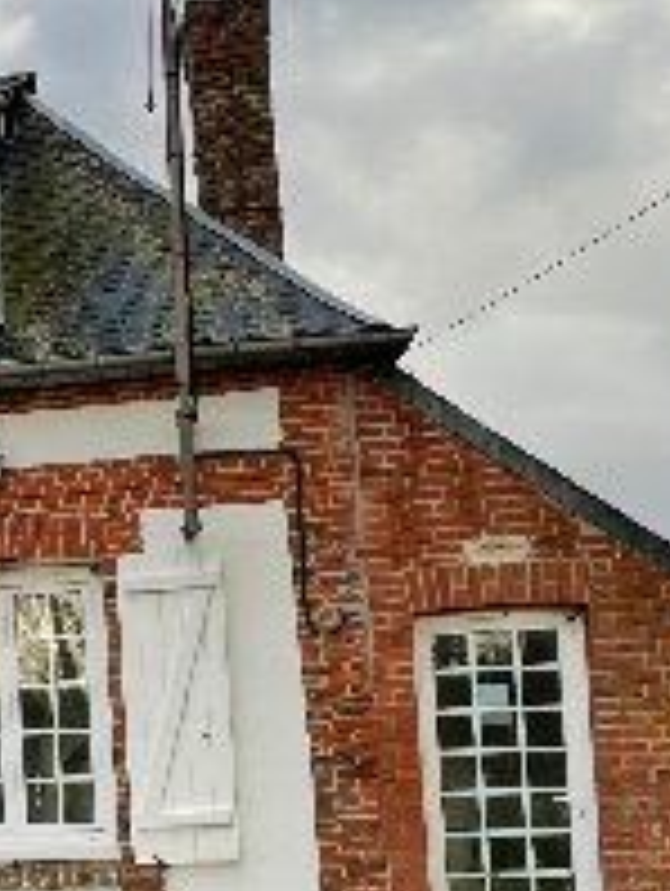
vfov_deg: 23.1
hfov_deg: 15.8
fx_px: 2163
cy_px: 644
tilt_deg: +5.3
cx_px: -418
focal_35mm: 84
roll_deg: +2.1
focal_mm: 4.2
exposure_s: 1/1319
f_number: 1.6
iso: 32
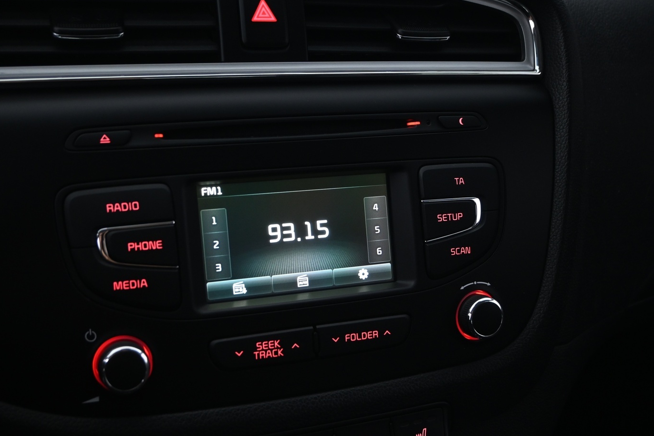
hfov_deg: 48.5
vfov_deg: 33.5
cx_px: 297
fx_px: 725
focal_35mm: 40
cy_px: 234
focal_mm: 22.5
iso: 1000
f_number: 4
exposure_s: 1/13
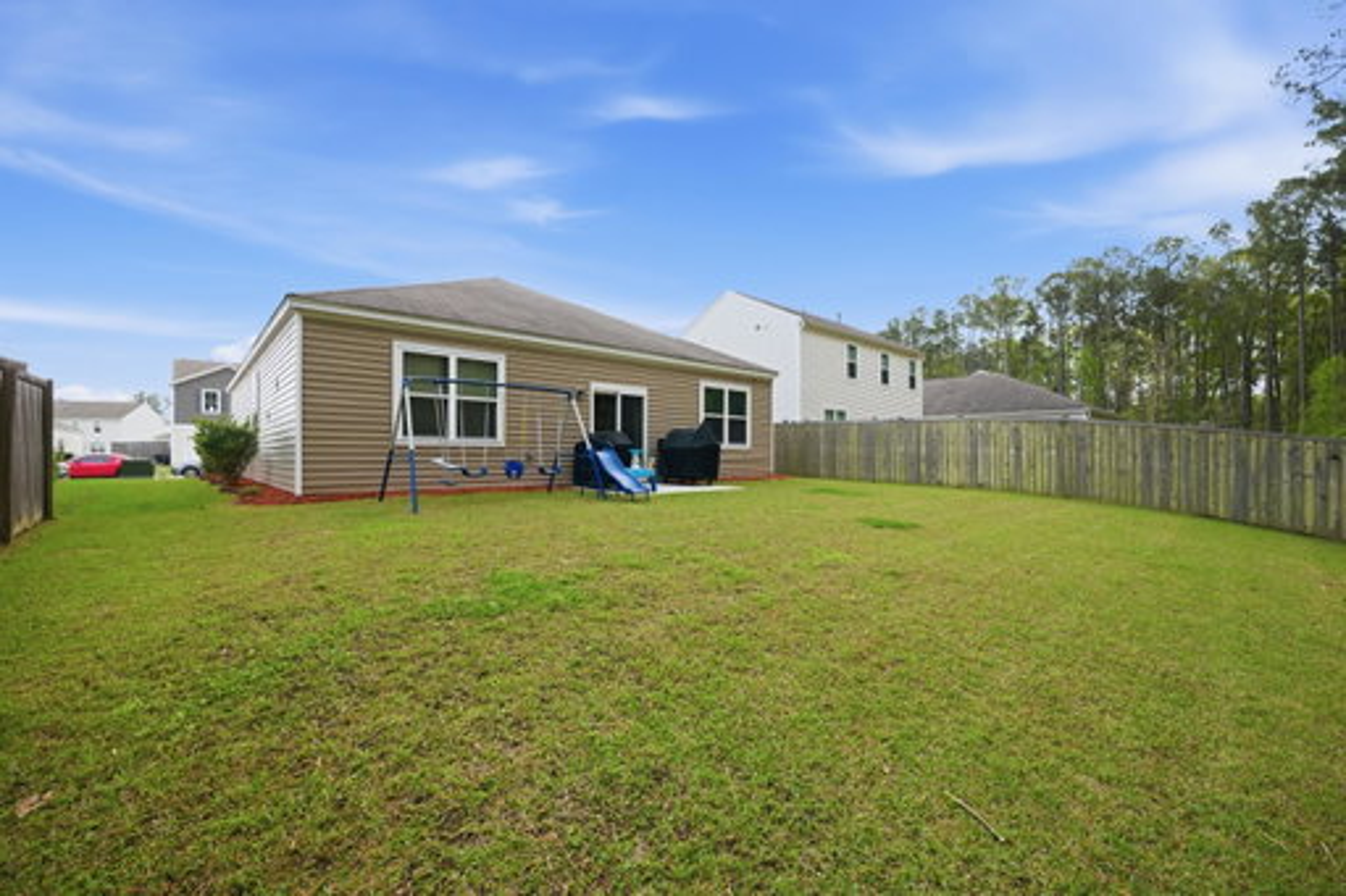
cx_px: 673
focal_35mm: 14
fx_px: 523
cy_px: 448
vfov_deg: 81.2
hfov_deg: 104.3
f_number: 8
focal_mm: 14
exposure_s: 1/320
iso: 400
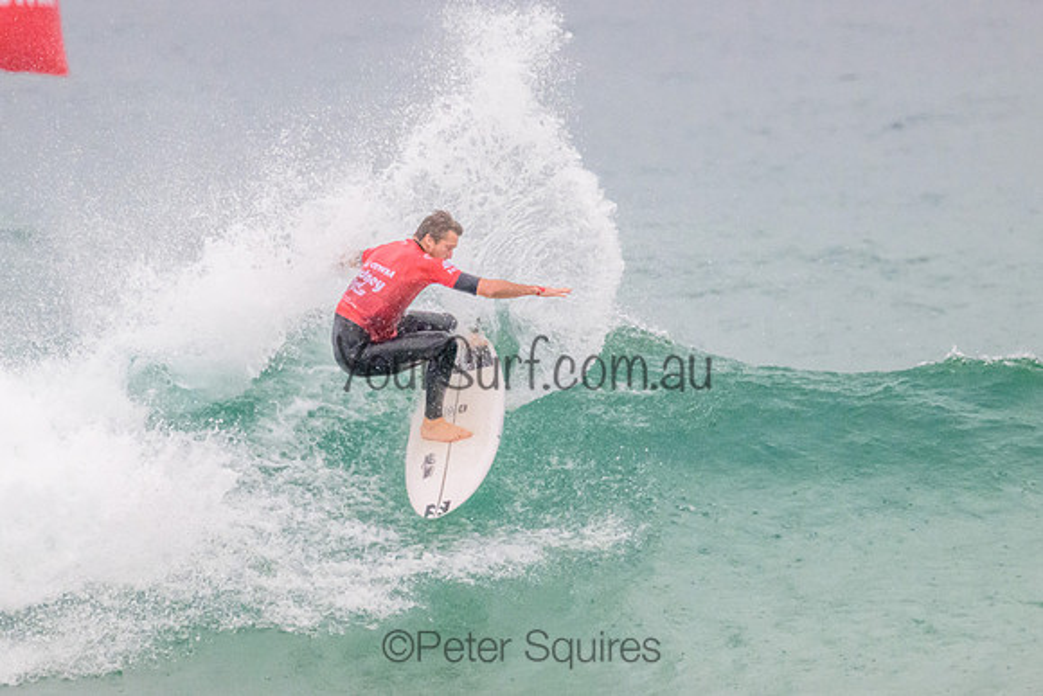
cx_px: 490
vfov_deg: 1.3
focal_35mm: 1069
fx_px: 30973
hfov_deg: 1.9
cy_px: 293
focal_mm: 800
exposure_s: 1/2000
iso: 5600
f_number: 11
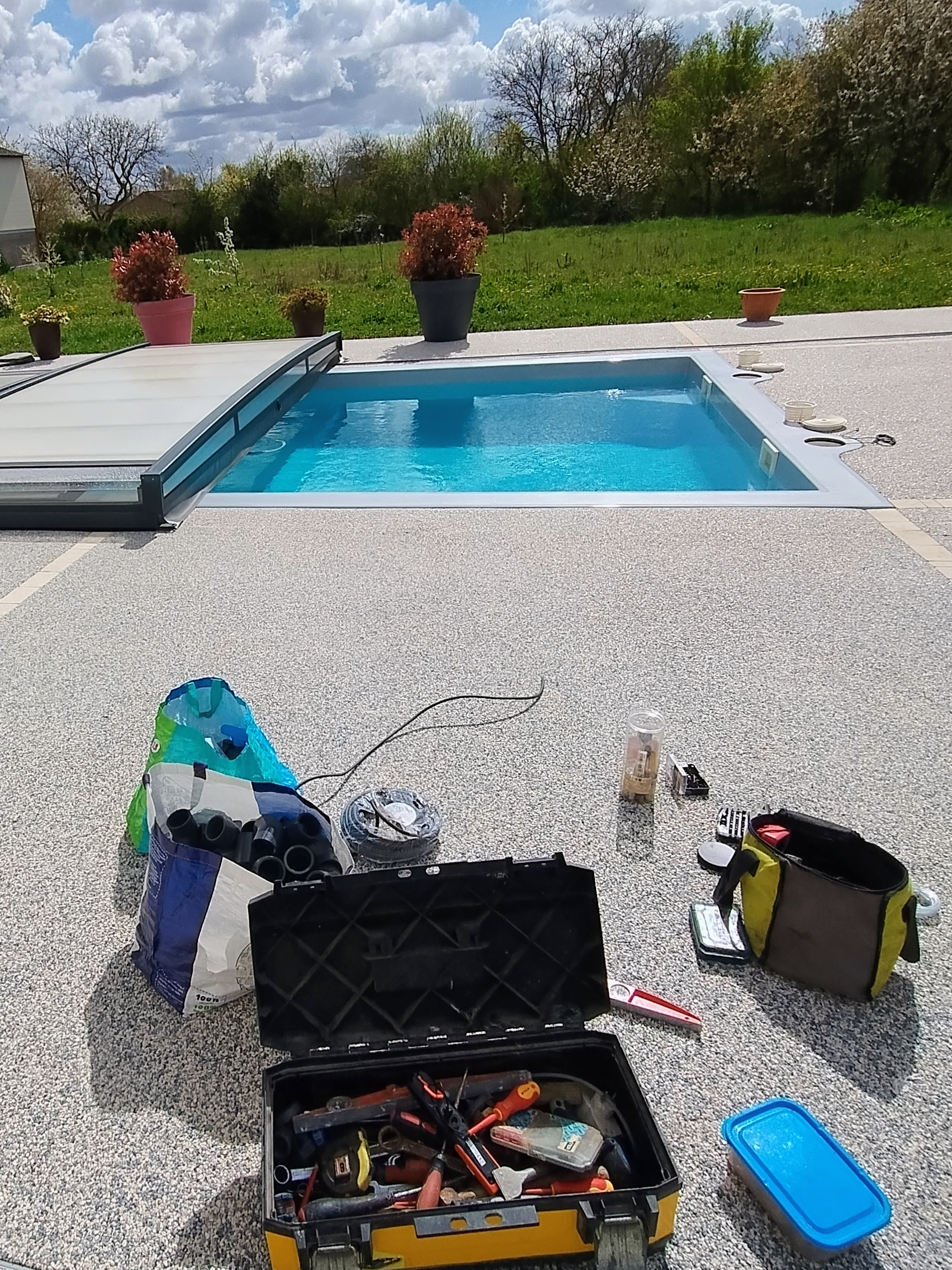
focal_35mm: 23
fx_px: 843
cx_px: 290
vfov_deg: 73.9
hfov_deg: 57.1
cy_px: 607
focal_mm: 1.66
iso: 101
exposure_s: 1/3399
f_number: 2.2
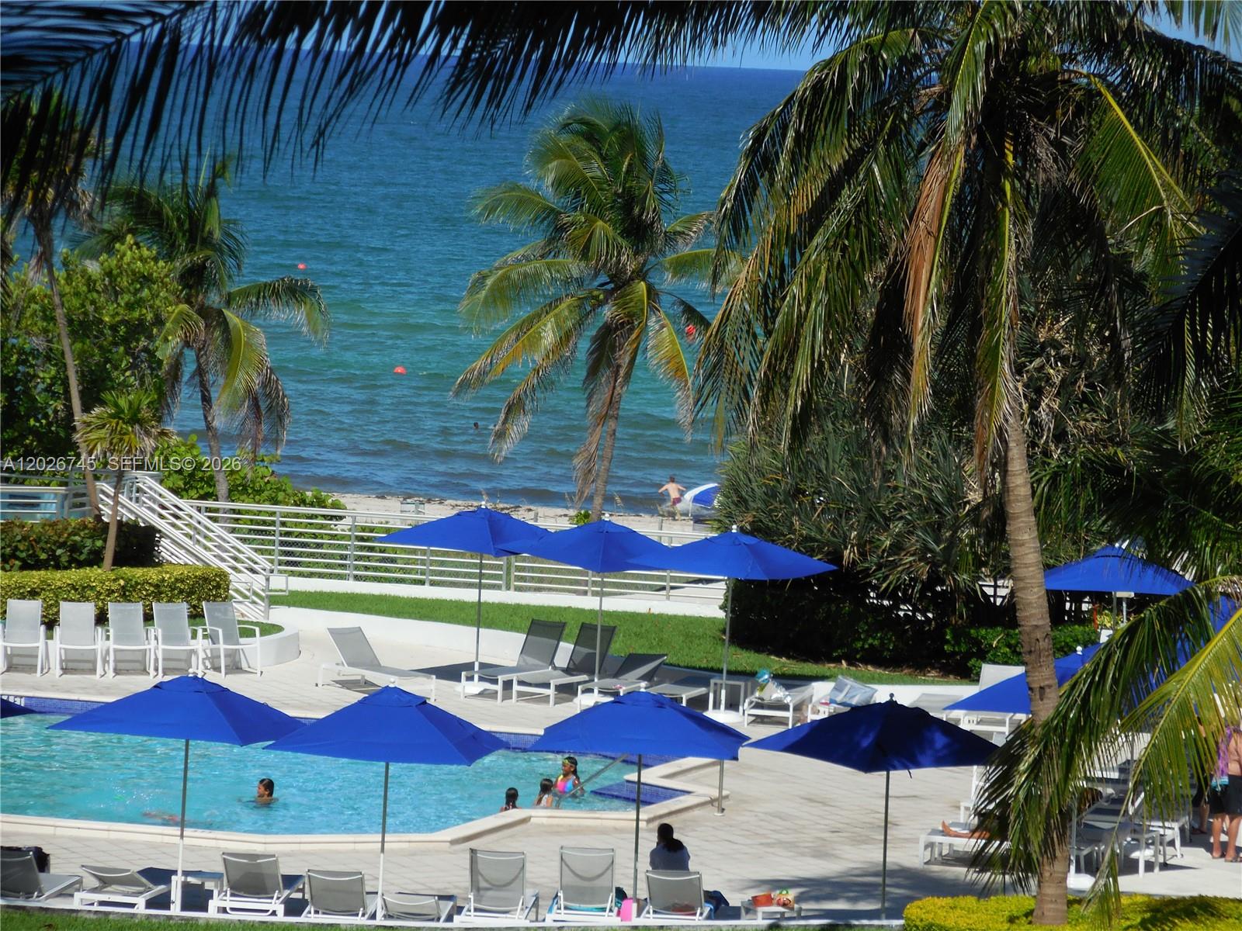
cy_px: 466
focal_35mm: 149
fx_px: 5346
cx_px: 621
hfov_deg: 13.3
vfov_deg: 10.0
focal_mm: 26.8
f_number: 5.4
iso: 125
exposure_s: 1/1000
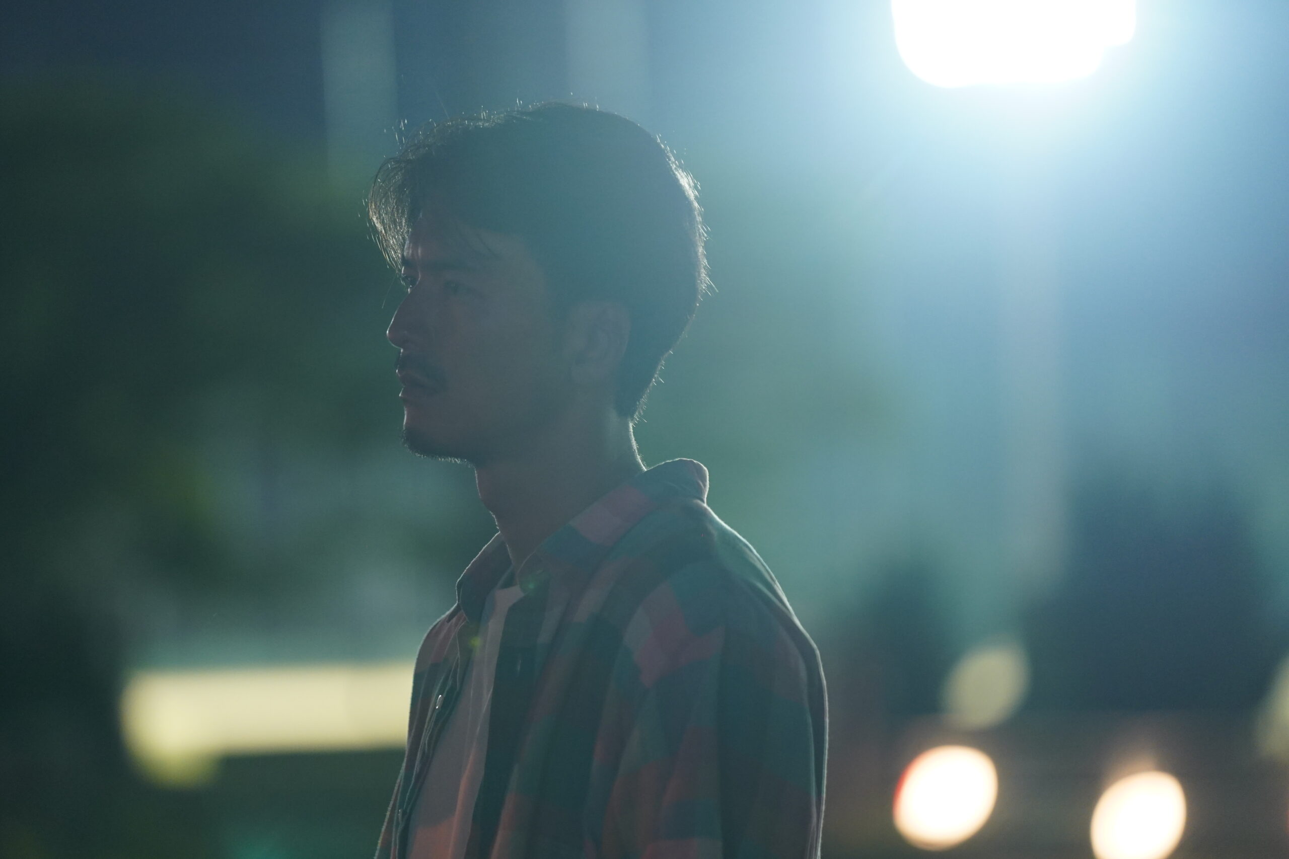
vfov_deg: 6.9
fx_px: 7089
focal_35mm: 198
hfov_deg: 10.4
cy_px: 430
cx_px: 644
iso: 2500
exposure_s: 1/60
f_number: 2.8
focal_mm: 198
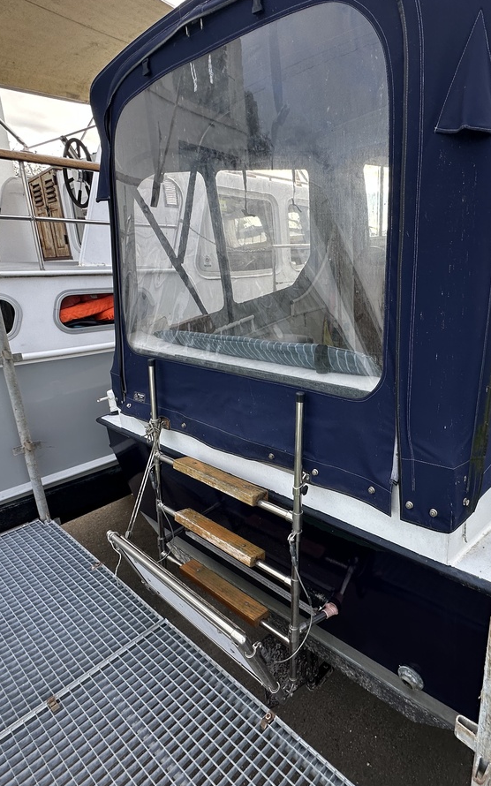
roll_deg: +1.3
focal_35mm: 20
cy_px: 391
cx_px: 328
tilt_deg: -17.0
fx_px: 428
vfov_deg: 85.1
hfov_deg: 58.3
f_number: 2.2
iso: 40
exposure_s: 1/234
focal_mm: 2.22
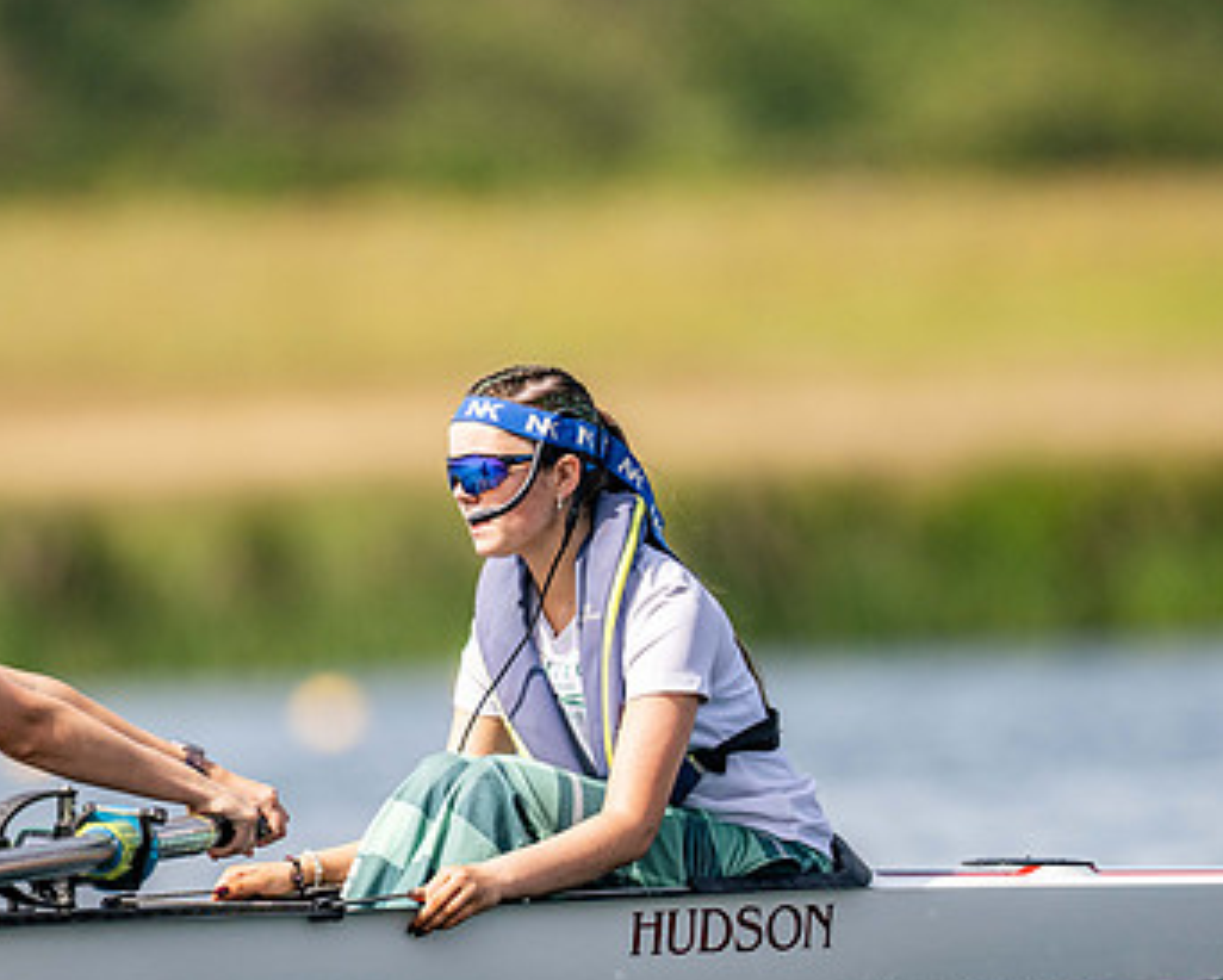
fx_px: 34587
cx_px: 594
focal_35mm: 955
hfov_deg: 2.0
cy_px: 606
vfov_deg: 1.6
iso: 160
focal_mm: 600
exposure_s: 1/2500
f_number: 4
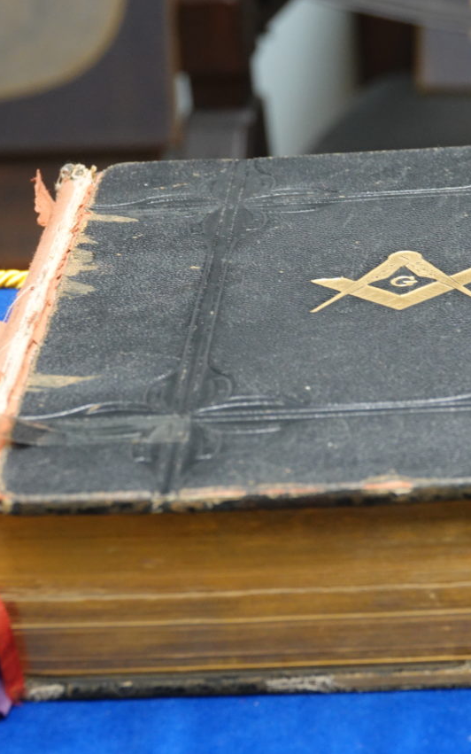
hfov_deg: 8.0
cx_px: 359
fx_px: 3368
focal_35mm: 164
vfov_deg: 12.8
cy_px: 377
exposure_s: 1/30
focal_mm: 39.42
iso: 800
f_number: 4
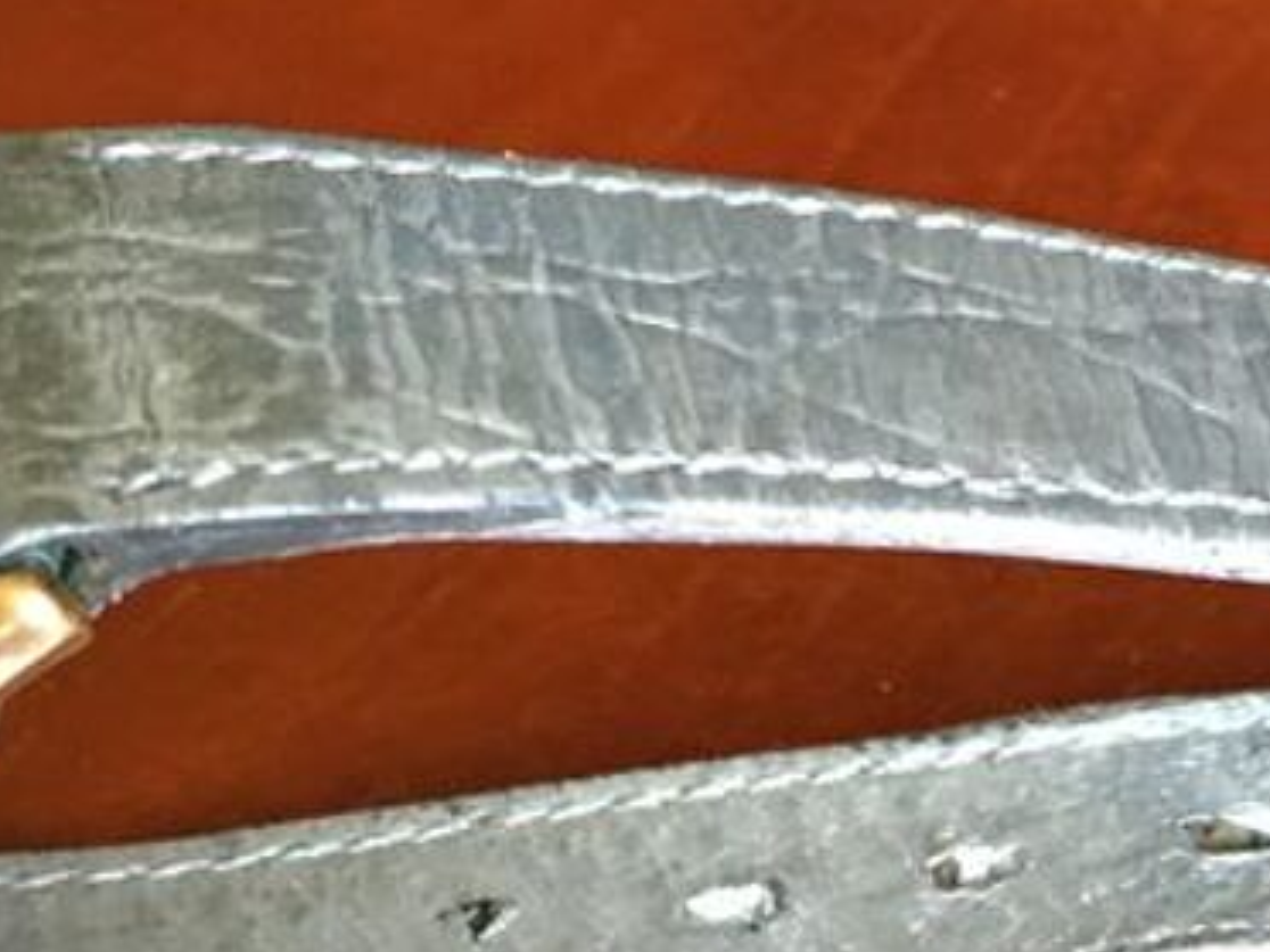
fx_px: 3816
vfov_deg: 13.9
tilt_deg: -46.1
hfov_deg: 18.9
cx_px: 792
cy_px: 1083
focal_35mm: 104
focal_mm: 4.15
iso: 200
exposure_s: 1/25
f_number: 2.2
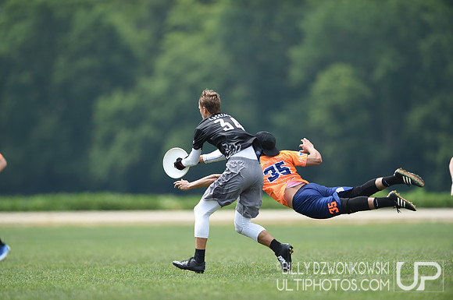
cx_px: 226
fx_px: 5026
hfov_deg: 5.2
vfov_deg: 3.4
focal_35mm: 400
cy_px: 150
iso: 125
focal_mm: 400
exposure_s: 1/1250
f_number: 2.8
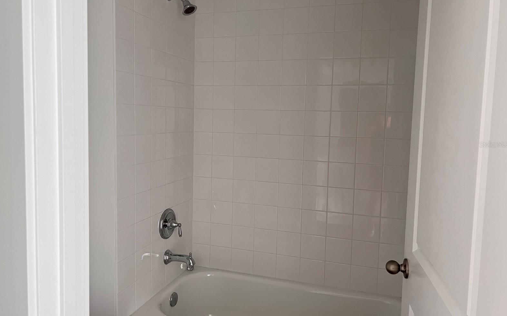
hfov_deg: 66.5
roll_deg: -1.8
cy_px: 144
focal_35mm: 28
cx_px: 253
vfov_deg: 44.5
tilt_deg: -3.0
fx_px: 387
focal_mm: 5.7
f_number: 1.5
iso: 200
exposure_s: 1/60
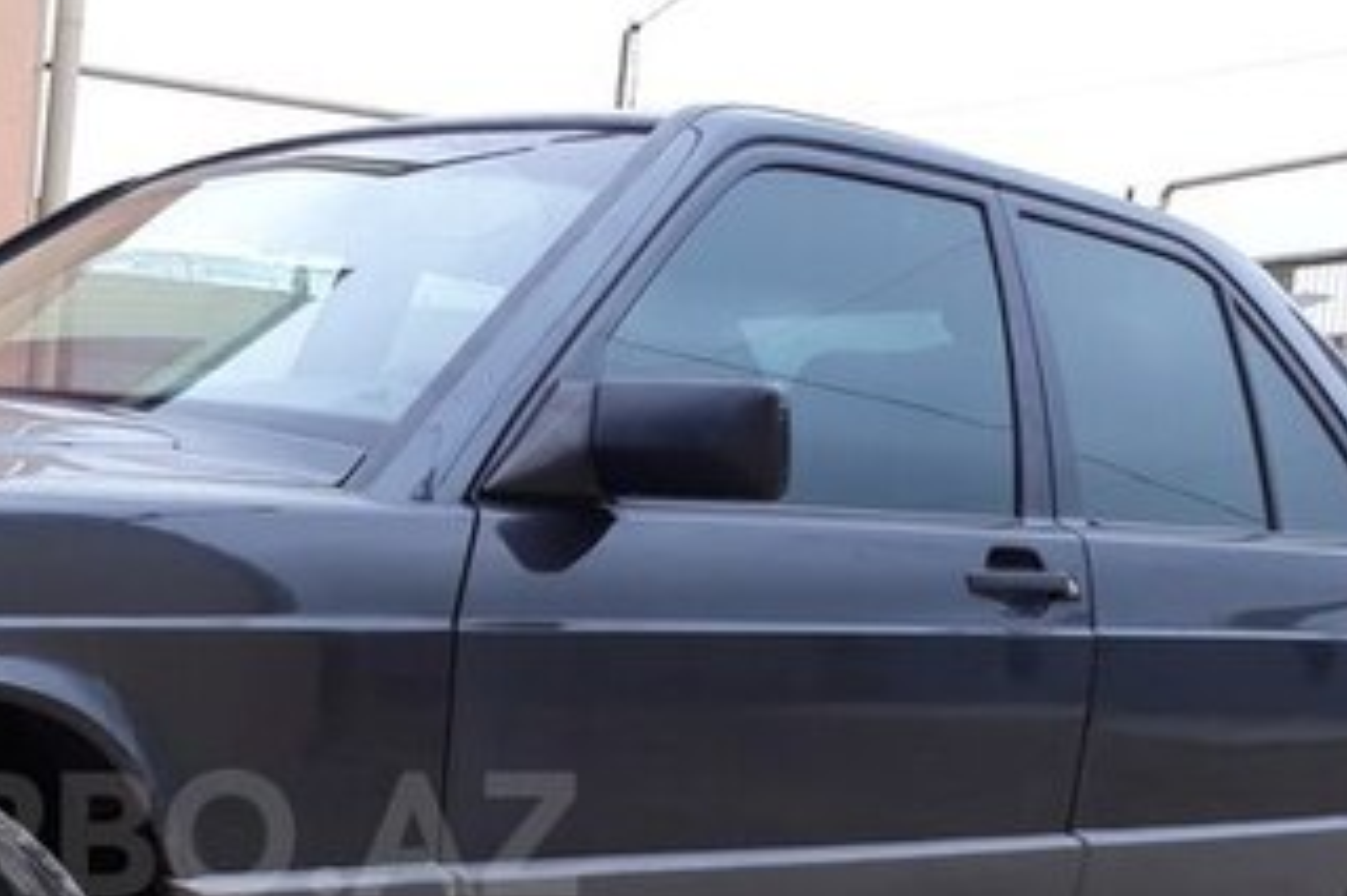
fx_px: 2169
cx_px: 147
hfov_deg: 32.8
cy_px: 835
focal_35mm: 58
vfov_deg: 22.7
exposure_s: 1/199
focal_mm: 3.71
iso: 40
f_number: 1.7
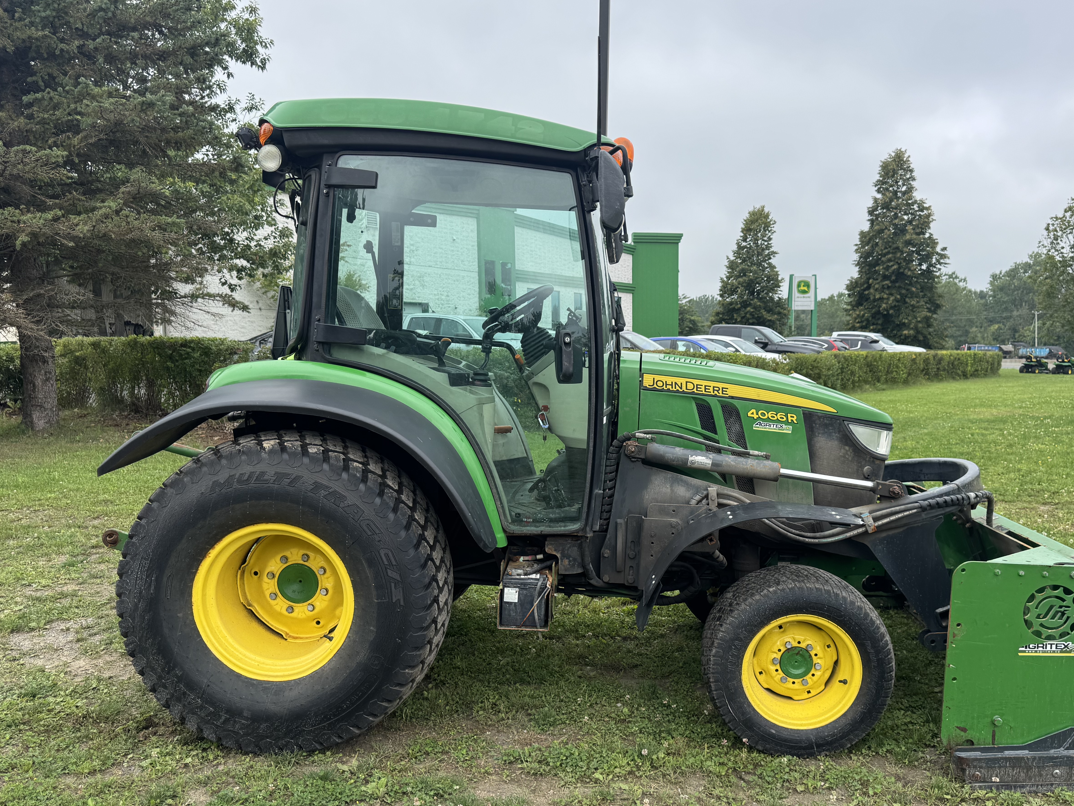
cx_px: 595
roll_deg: +0.8
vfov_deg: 48.2
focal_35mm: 29
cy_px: 438
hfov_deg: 61.5
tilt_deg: -4.6
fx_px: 900
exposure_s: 1/1637
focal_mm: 6.76
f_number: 1.78
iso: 80
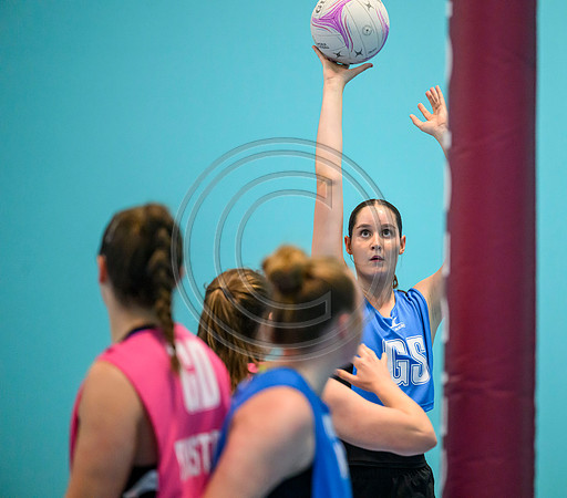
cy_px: 249
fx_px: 4155
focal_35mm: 238
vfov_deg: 6.9
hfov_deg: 7.8
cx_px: 374
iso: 8000
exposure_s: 1/1000
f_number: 2.8
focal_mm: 200
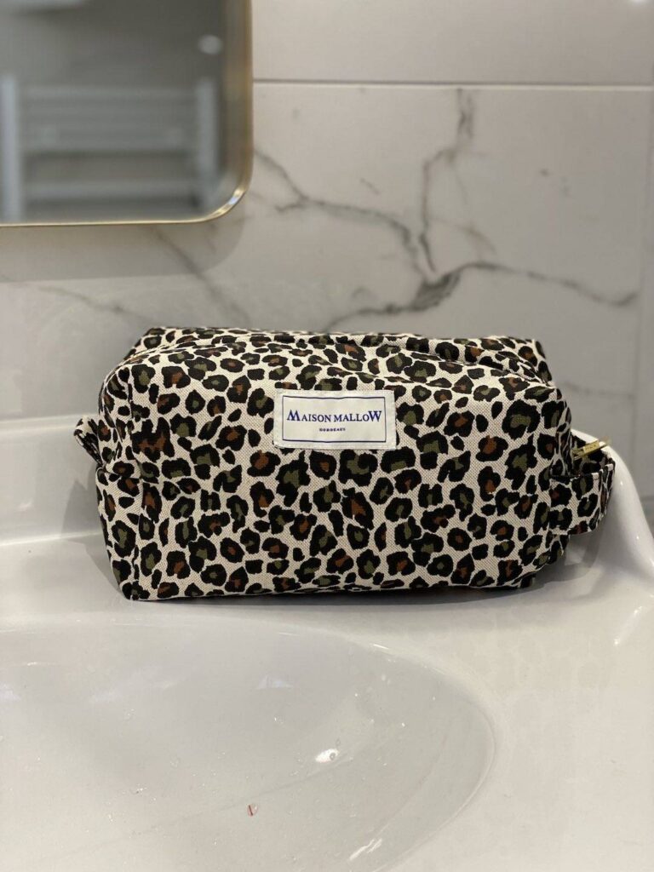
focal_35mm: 52
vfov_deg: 36.8
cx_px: 327
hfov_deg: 28.0
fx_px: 1310
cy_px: 436
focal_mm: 6
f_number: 2
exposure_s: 1/100
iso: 160
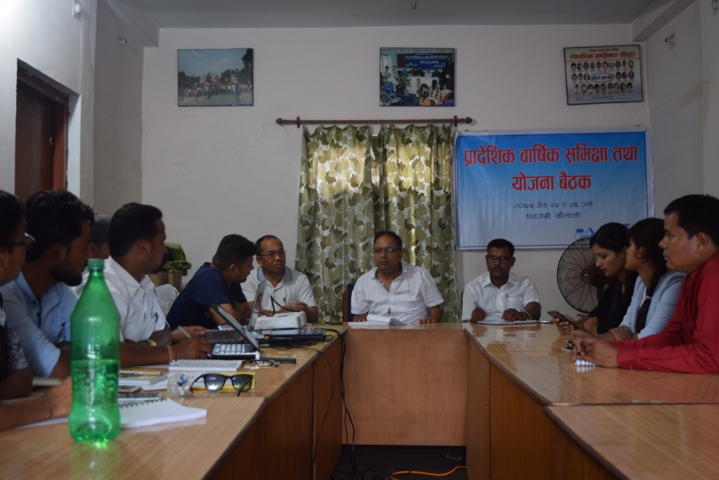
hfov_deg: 45.0
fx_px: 869
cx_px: 360
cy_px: 240
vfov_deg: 30.9
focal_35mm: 44
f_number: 4.2
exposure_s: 1/2
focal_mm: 29
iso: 100
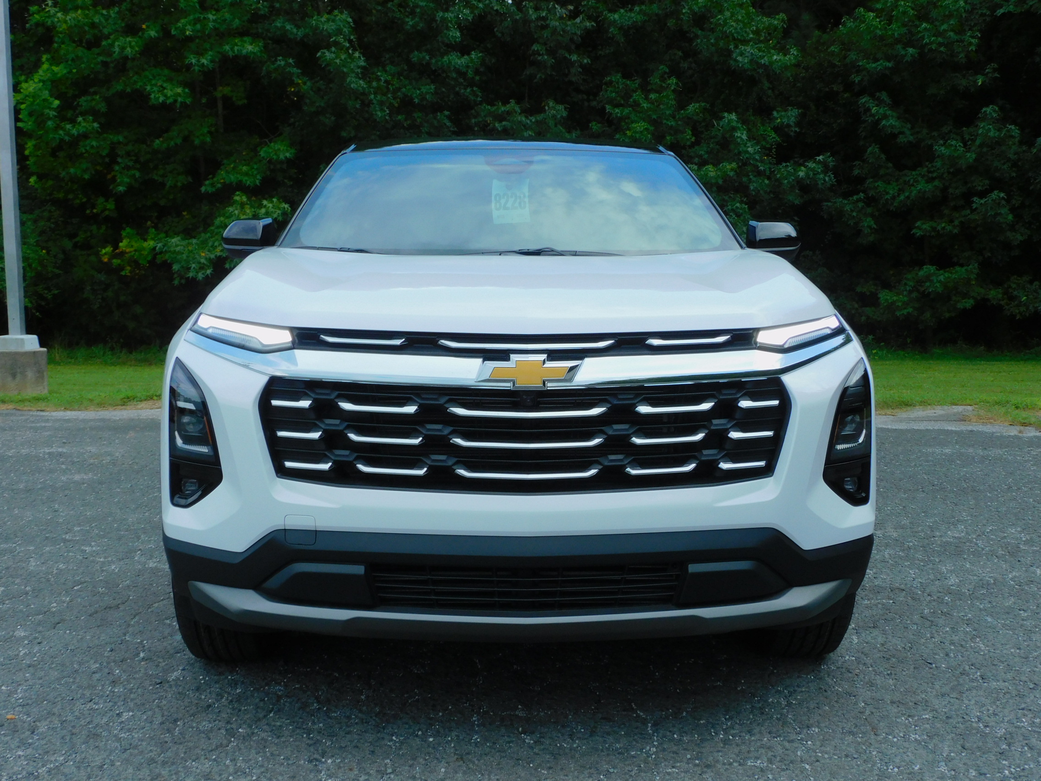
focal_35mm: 40
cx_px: 520
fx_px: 1203
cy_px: 390
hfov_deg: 46.8
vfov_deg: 36.0
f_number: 3.8
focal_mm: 7.2
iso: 125
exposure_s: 1/800
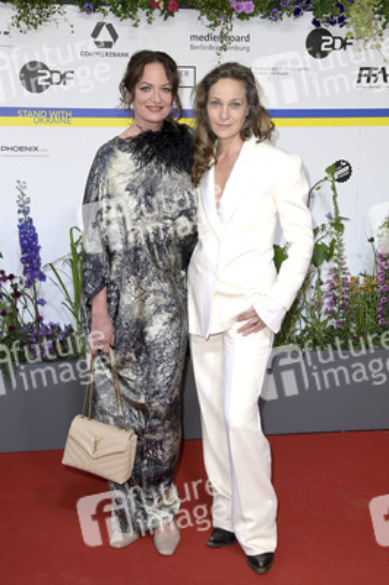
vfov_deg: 36.3
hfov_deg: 24.6
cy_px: 292
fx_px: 893
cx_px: 194
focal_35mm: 55
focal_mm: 55
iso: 640
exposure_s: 1/250
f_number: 6.3
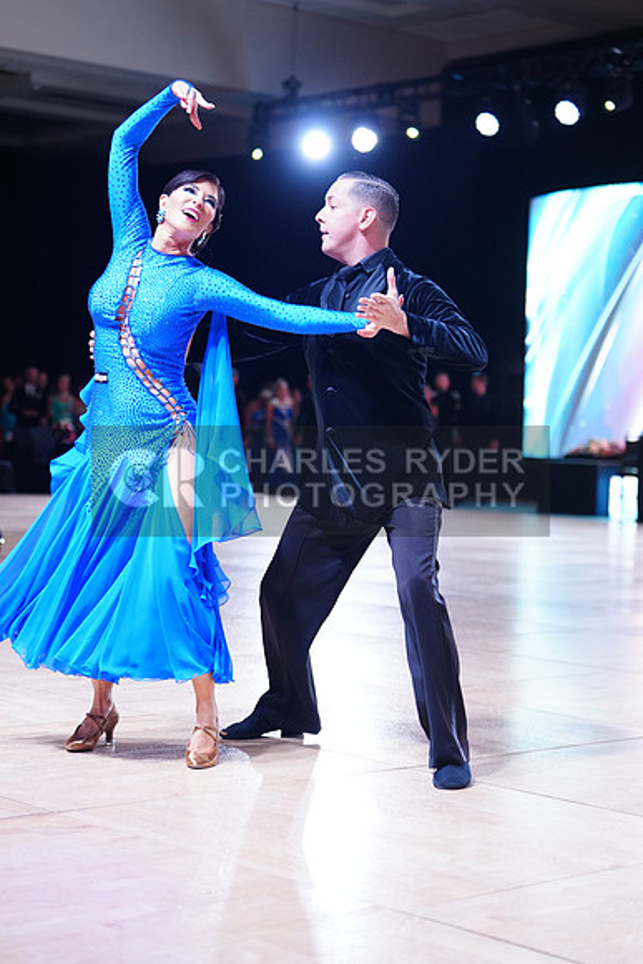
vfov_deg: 28.8
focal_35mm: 70
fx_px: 1874
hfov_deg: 19.5
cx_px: 322
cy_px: 482
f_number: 2.8
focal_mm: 70
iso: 1250
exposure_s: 1/500
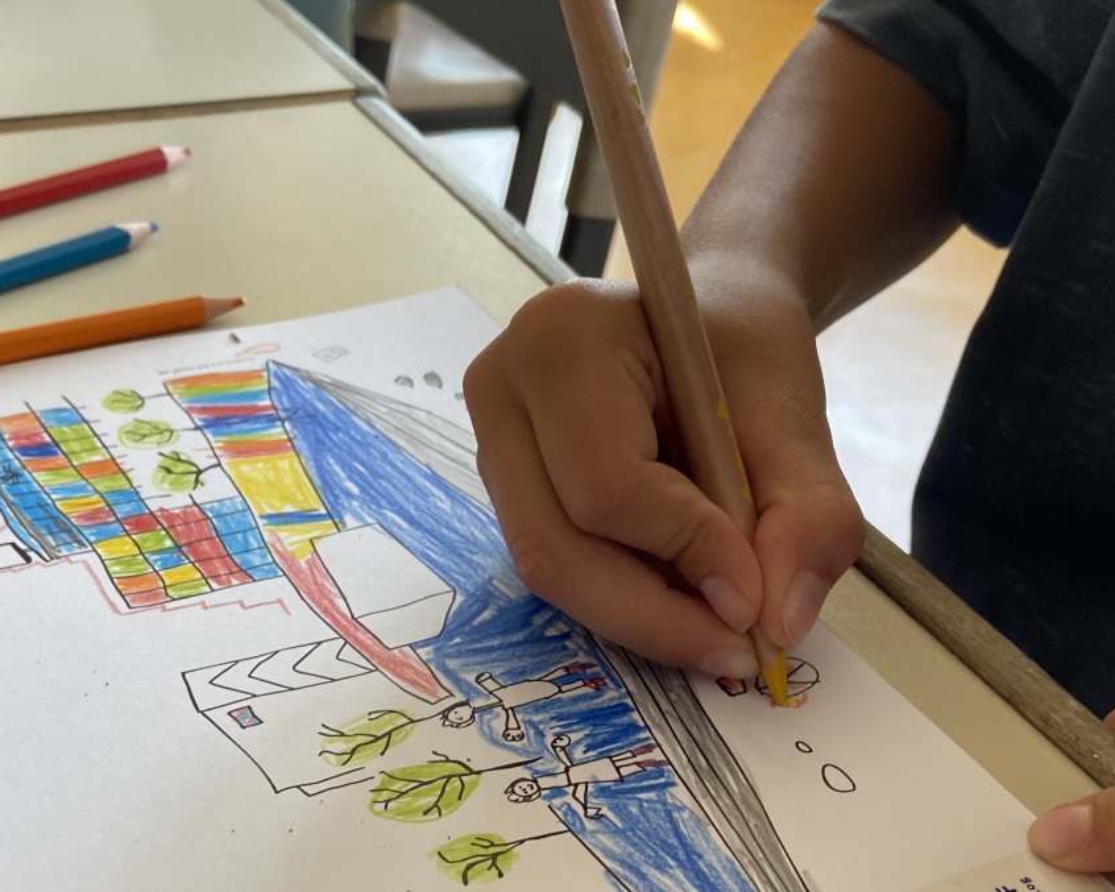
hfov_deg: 41.1
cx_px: 507
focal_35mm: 45
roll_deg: -1.5
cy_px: 696
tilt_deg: -37.2
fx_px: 1485
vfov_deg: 32.6
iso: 100
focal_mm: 4.25
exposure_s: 1/121
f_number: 1.8
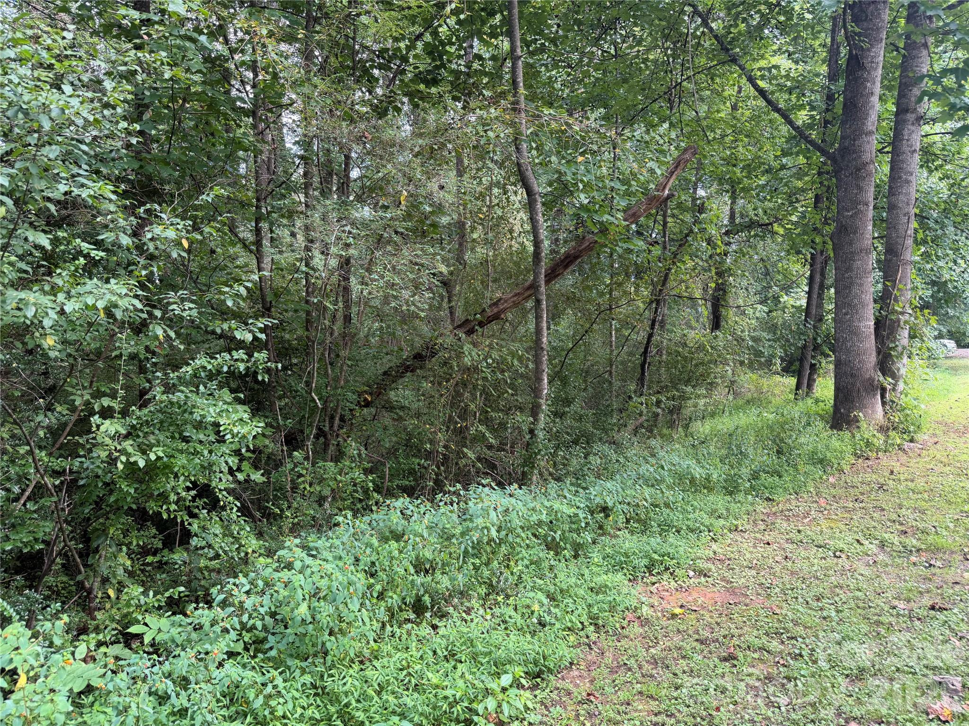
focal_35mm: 24
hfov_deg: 71.6
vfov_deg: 56.8
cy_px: 363
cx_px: 484
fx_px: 672
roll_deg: +0.4
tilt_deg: -4.8
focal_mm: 6.76
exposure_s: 1/121
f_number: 1.78
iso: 80
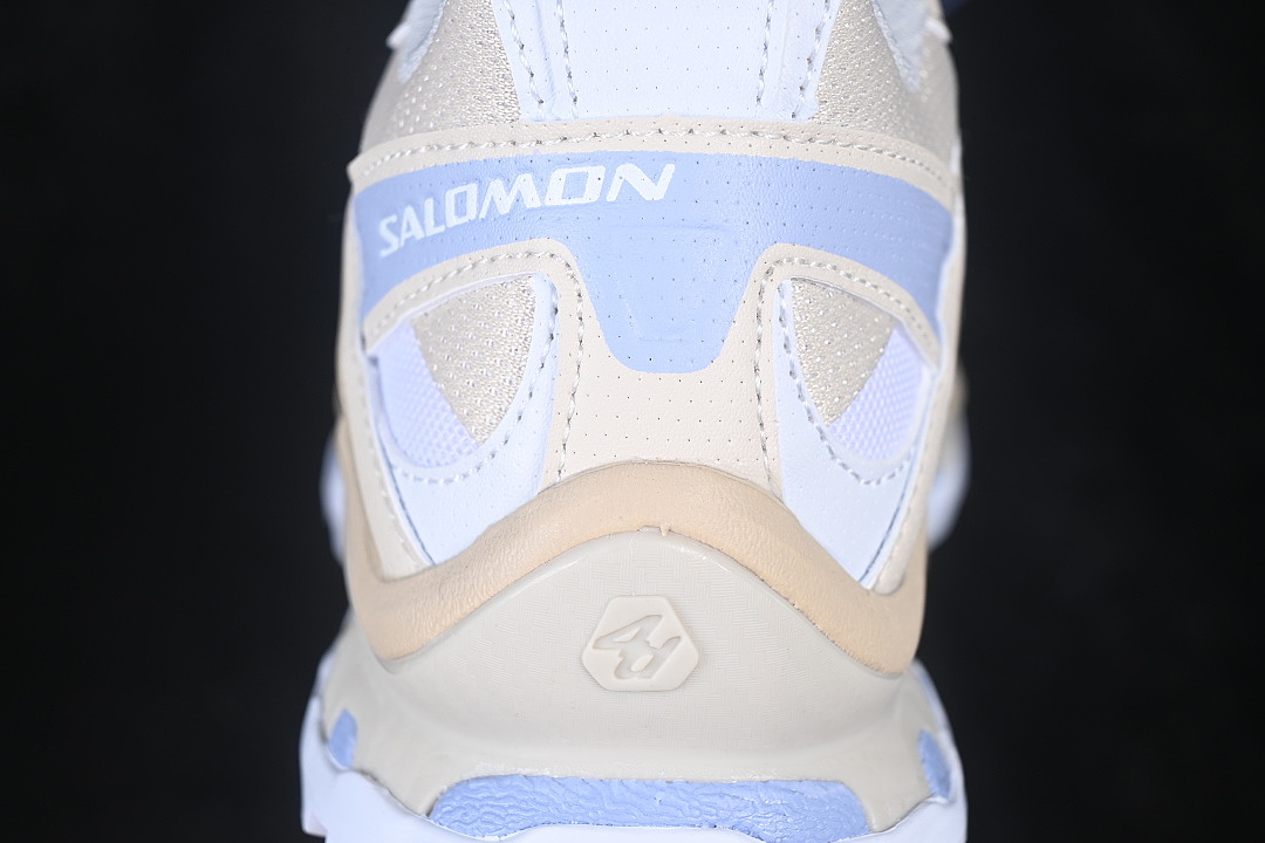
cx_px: 632
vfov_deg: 18.2
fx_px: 2635
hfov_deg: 27.0
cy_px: 422
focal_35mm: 75
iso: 160
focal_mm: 50
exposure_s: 1/80
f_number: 7.1
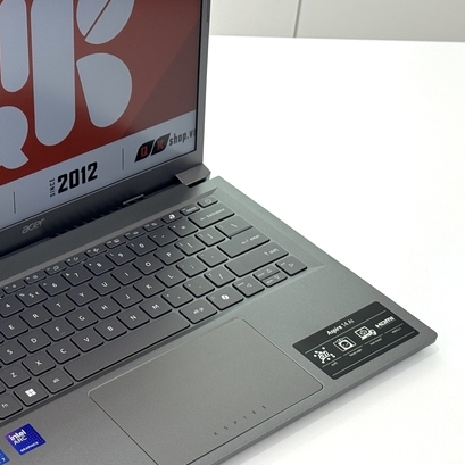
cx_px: 64
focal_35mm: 83
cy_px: 229
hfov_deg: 20.5
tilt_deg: -37.1
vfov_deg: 20.9
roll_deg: -0.4
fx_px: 1261
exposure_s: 1/159
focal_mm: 6.76
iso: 80
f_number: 1.78
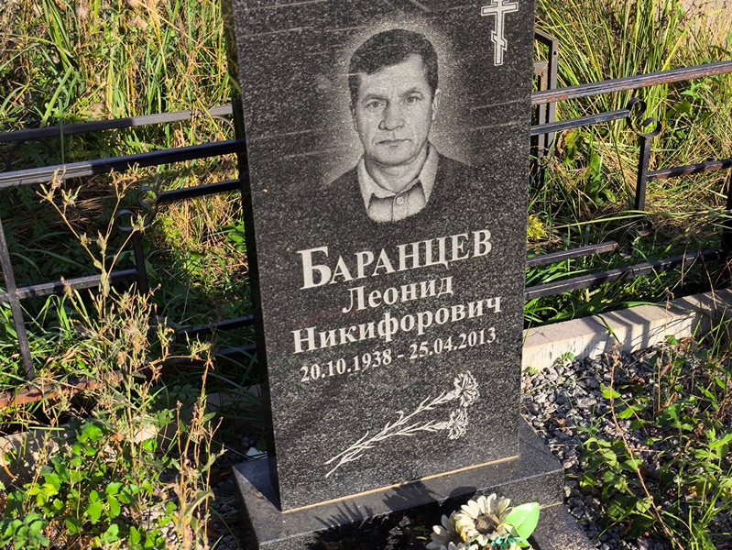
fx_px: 1058
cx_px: 366
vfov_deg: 29.1
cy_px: 275
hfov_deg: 38.2
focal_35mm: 50
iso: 50
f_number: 1.7
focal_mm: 4.71
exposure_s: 1/1014
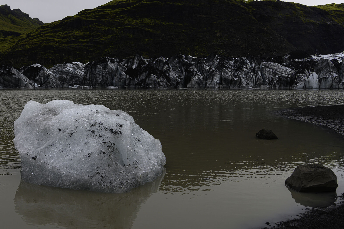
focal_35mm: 39
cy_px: 99
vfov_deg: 34.2
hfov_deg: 49.5
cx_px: 157
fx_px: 373
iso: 100
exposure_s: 1/160
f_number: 8
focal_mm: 32
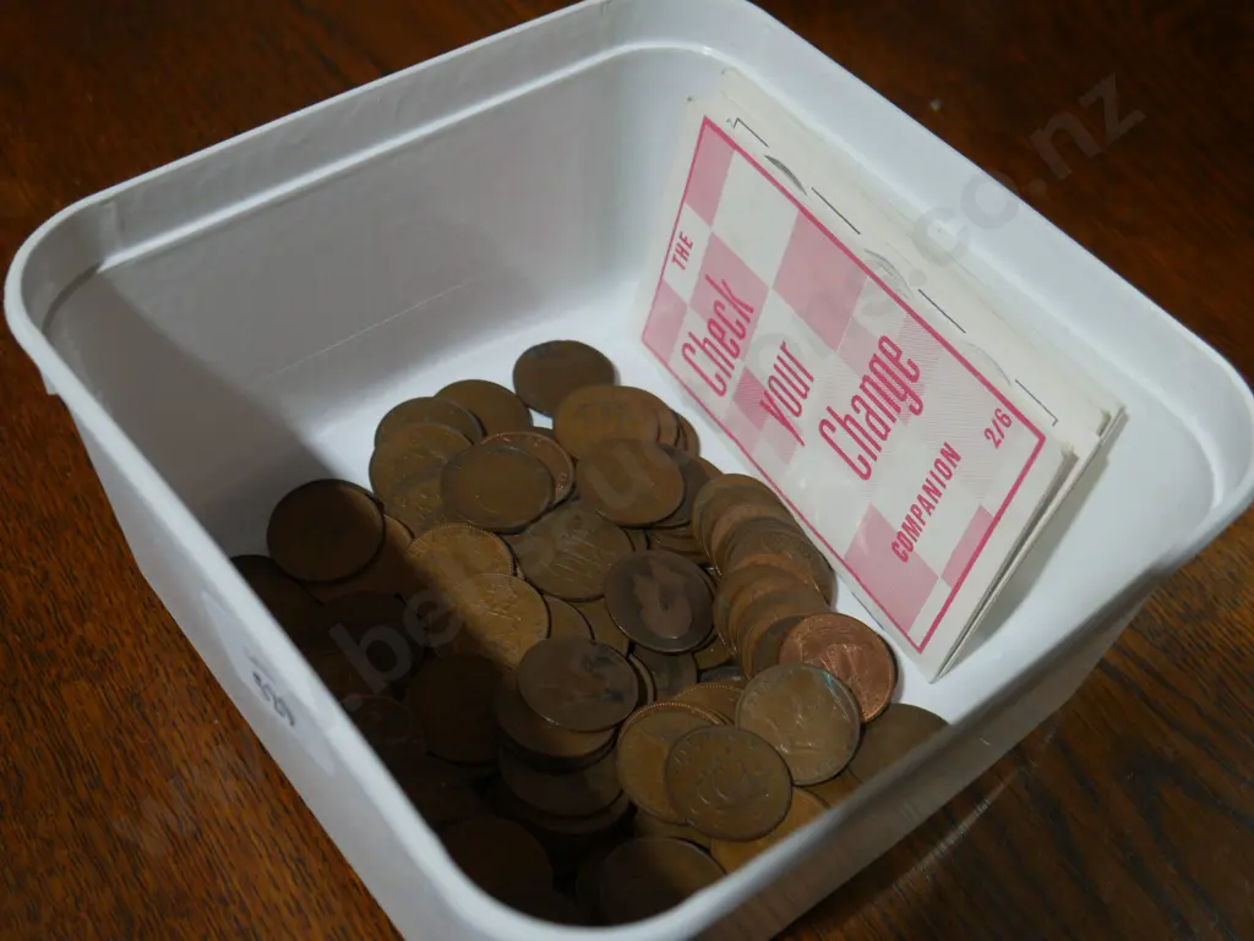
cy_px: 470
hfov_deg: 44.8
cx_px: 627
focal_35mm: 42
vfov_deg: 34.4
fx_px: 1522
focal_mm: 21
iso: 250
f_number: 4.6
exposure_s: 1/60
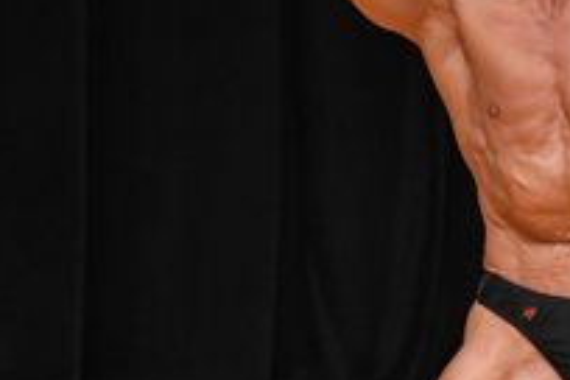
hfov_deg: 2.0
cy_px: 179
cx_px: 697
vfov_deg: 1.3
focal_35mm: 1024
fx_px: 16212
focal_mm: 180
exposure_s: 1/400
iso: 3200
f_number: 5.6
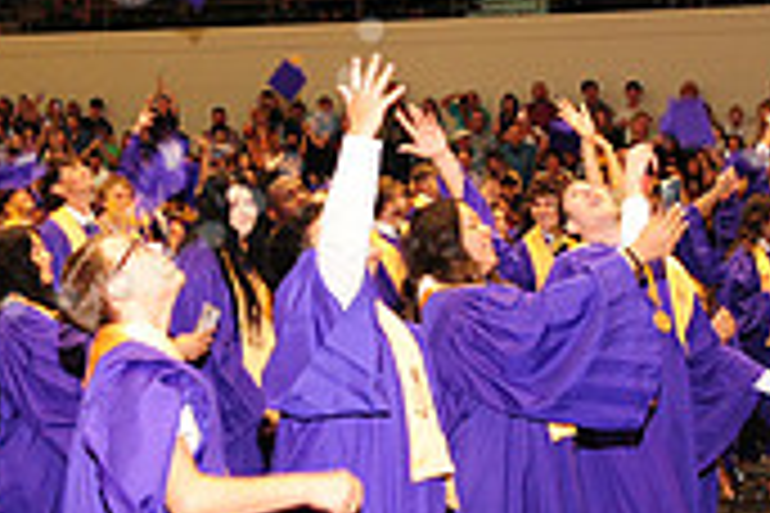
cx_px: -23
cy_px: -117
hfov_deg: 18.9
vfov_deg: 12.7
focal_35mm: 105
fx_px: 2246
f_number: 5.6
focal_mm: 31
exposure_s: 1/80
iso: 1600
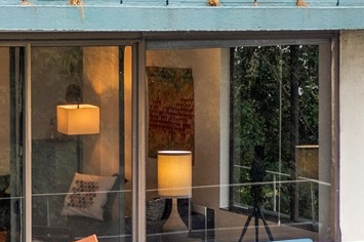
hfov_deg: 15.3
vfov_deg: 10.2
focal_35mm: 134
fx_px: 1354
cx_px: 123
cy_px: 172
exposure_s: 1/50
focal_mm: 10.26
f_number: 2.8
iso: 100
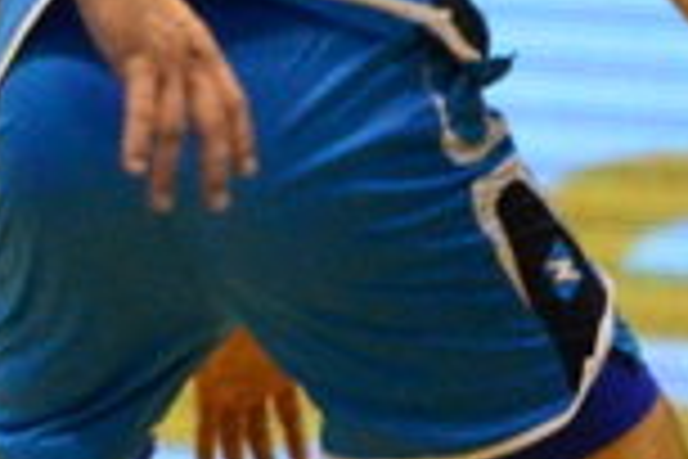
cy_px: -101
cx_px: -1340
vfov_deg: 1.0
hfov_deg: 1.6
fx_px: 25268
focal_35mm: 1322
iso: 5000
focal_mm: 135
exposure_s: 1/500
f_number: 4.8
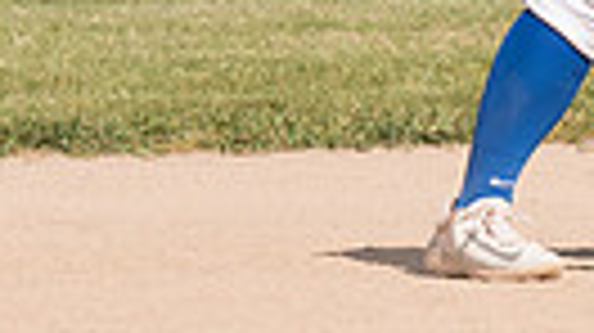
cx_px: 855
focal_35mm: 1380
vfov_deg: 0.9
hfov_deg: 1.6
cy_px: -94
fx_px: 21718
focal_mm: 200
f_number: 5.6
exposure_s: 1/1600
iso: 320
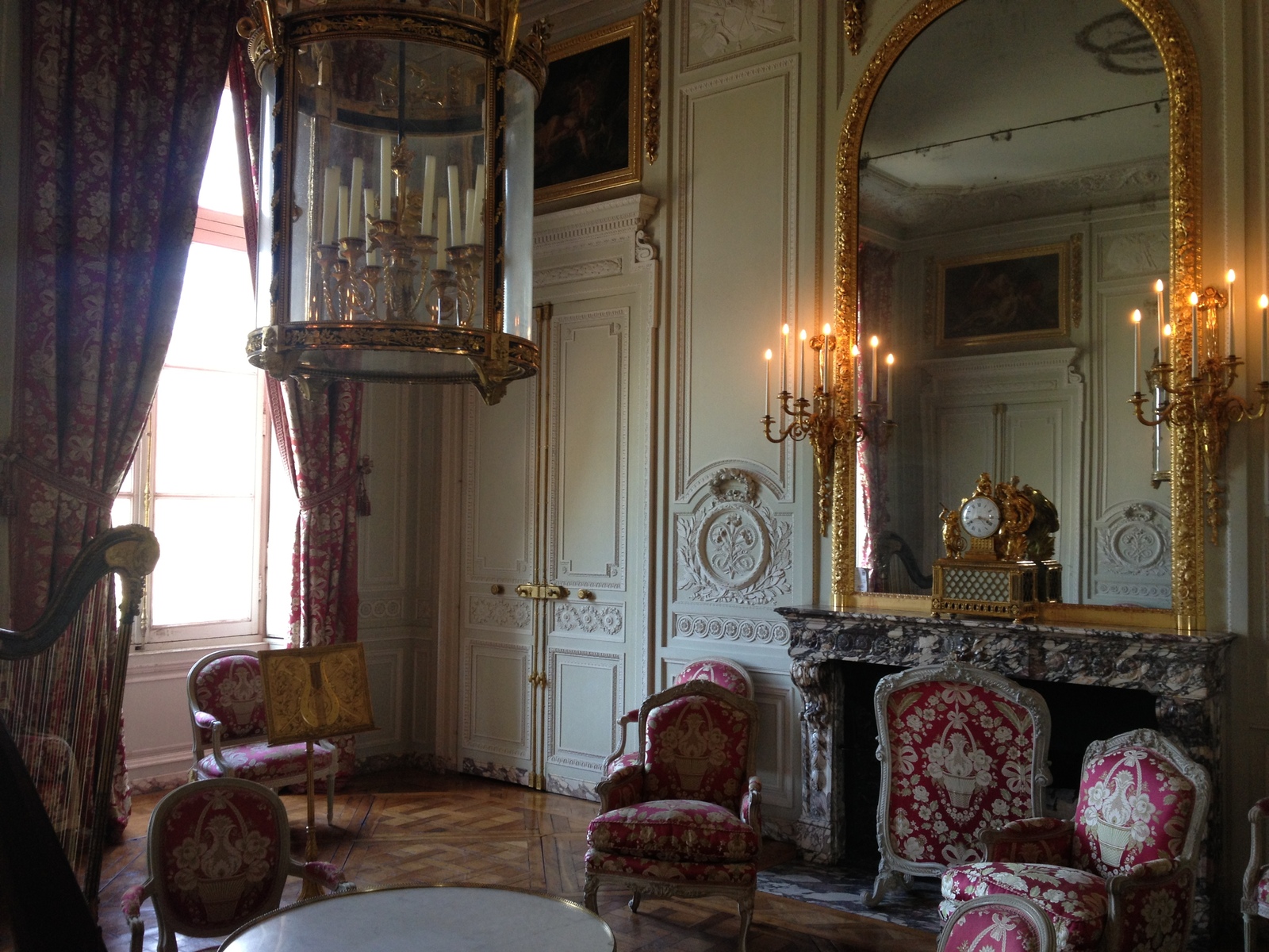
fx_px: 1283
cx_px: 634
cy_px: 476
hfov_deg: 52.6
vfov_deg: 40.7
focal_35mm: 35
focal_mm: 4.28
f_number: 2.4
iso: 80
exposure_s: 1/20
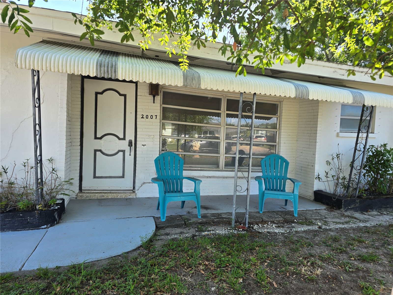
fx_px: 261
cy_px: 148
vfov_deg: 58.9
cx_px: 196
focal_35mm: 23
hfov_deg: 73.9
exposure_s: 1/180
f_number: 1.7
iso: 20
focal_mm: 6.3
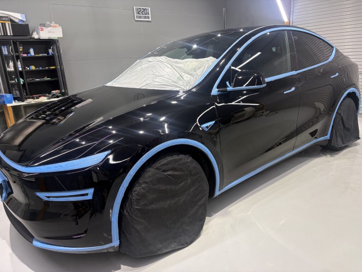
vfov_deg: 53.1
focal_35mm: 26
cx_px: 181
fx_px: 272
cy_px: 136
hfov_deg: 67.3
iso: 125
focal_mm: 5.96
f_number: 1.6
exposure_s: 1/120
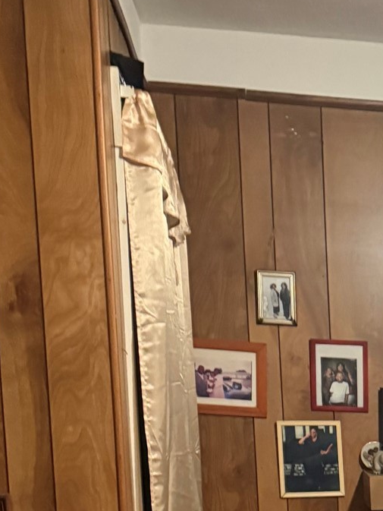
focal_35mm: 73
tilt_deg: -8.7
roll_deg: -0.2
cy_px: 585
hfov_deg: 18.0
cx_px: 576
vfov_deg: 24.6
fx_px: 1077
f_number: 1.78
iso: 800
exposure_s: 1/40
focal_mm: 6.76
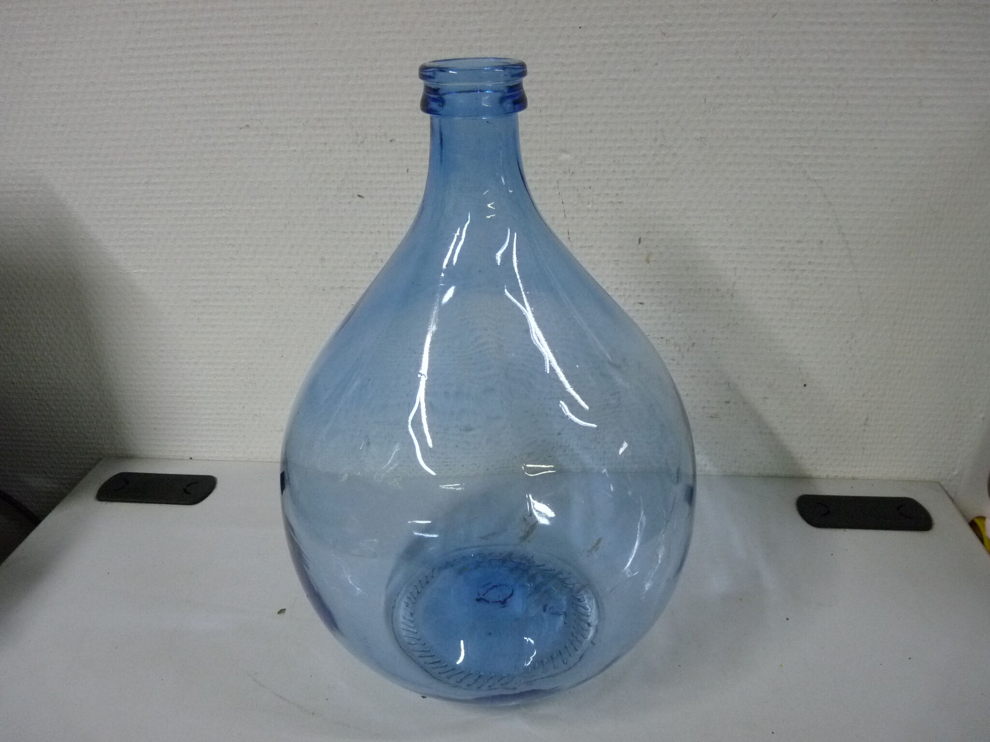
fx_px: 772
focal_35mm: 27
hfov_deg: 65.3
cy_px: 371
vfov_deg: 51.4
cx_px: 495
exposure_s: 1/25
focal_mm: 4.8
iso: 400
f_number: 2.8
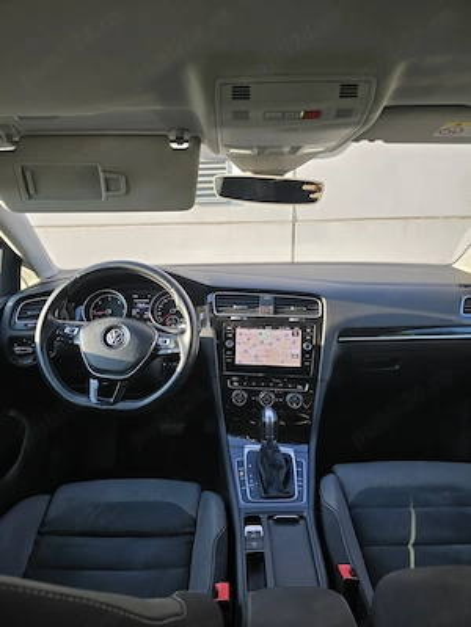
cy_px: 314
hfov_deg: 58.9
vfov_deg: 73.9
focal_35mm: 23
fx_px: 417
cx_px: 236
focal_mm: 6.3
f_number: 1.7
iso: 40
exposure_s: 1/180
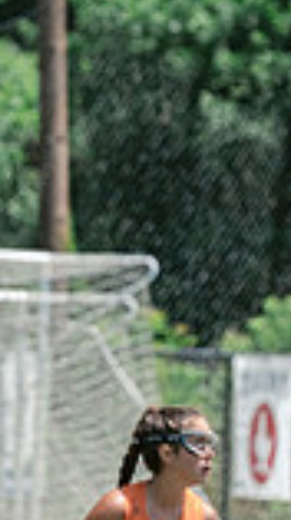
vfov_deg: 2.1
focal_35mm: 1015
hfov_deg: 1.2
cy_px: 466
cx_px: 852
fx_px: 13961
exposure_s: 1/1600
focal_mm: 180
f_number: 5
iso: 400
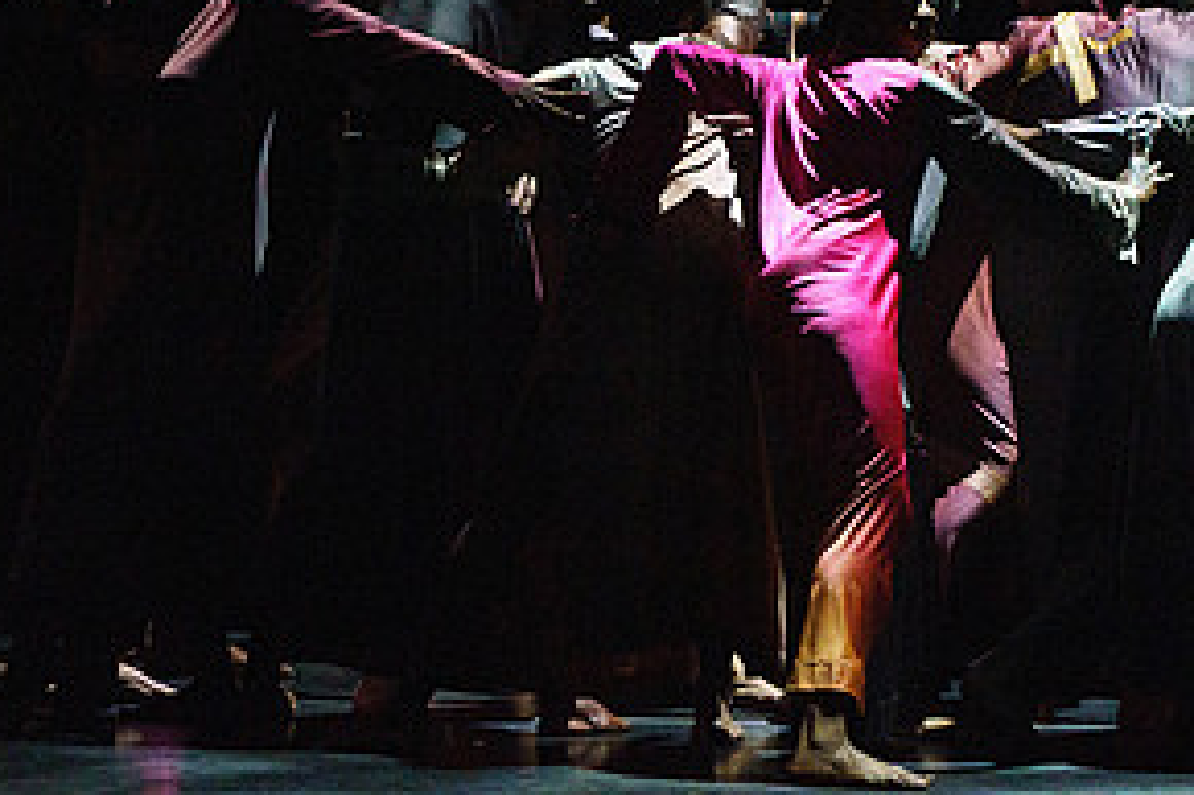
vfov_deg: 2.1
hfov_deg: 3.2
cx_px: 774
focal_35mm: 649
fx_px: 21512
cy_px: 14
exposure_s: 1/320
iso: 6400
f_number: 5.6
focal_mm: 324
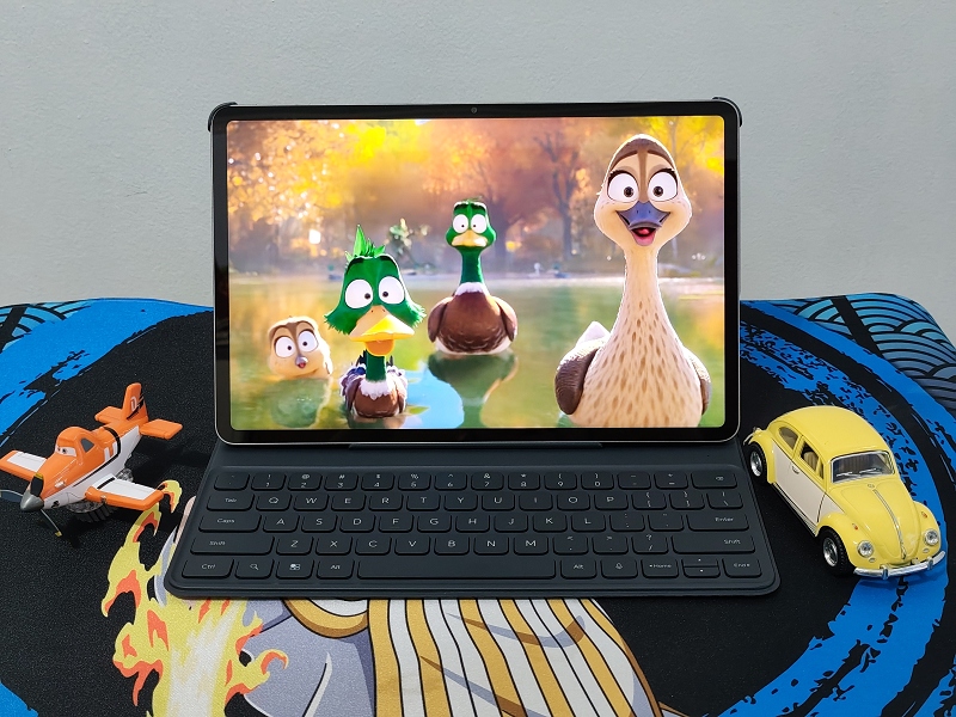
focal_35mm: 46
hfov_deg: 41.2
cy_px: 358
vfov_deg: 31.5
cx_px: 478
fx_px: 1270
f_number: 1.7
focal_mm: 6.07
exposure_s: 1/33.3
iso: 1000
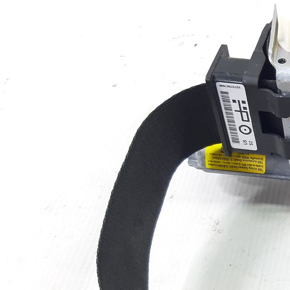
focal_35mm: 68
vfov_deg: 24.8
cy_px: 250
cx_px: 369
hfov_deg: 22.8
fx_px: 645
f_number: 1.7
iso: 64
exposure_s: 1/50
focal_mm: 3.93
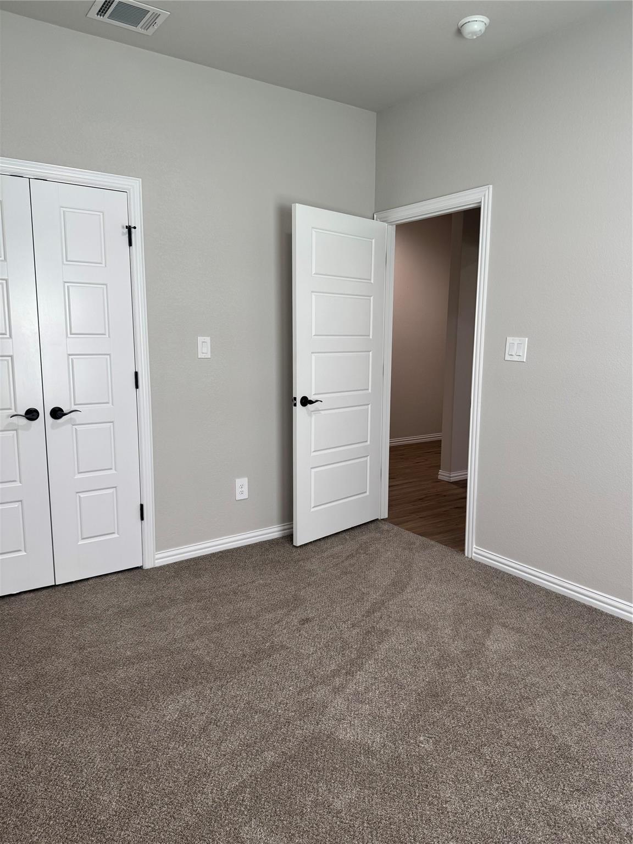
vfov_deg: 71.6
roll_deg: +0.6
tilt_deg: -9.1
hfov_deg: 56.8
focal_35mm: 24
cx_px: 316
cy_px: 422
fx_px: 585
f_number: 1.78
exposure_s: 1/120
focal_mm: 6.76
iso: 125
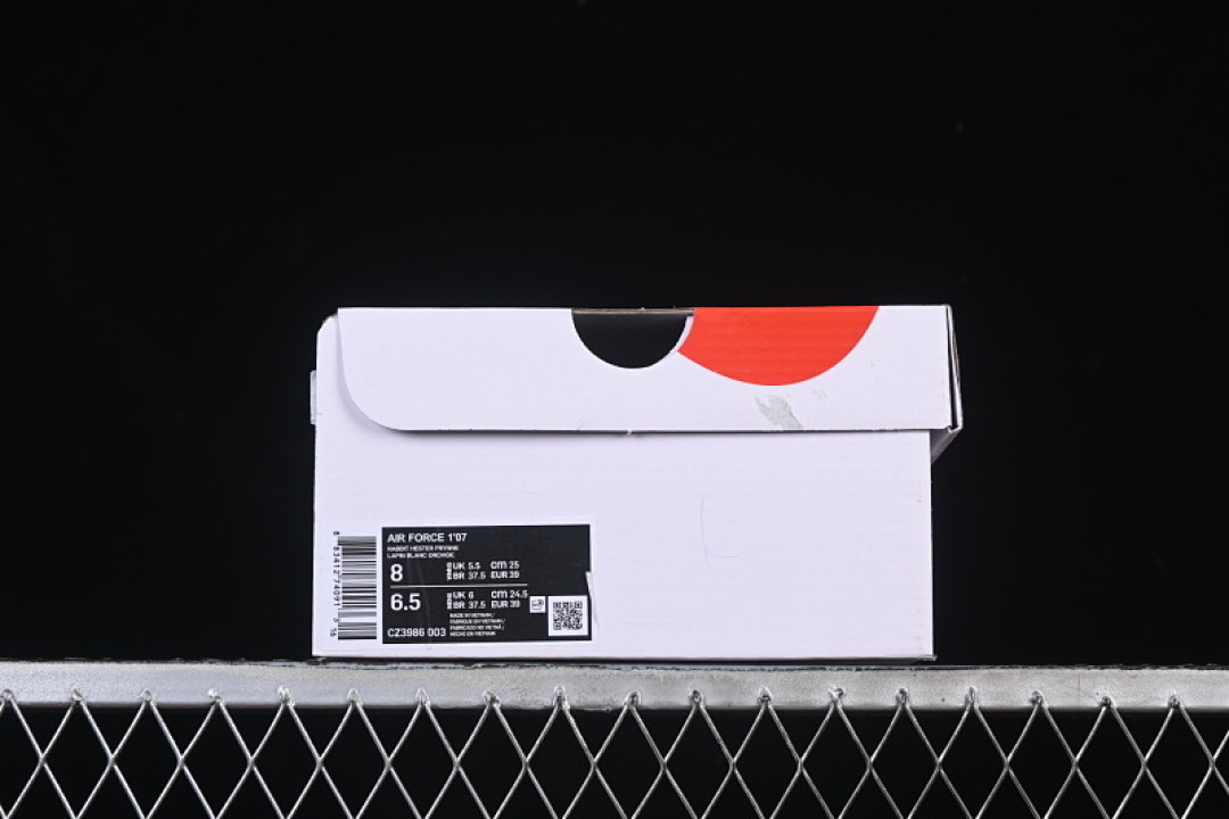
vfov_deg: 18.2
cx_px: 614
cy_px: 410
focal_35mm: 75
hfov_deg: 27.0
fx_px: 2560
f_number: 8
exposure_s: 1/60
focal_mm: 50
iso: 160
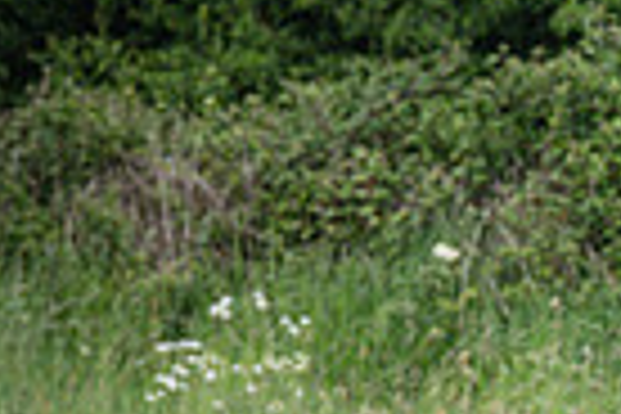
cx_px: 1188
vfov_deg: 2.0
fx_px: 11988
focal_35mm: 695
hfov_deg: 3.0
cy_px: 621
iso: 400
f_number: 5
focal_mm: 110
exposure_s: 1/1600
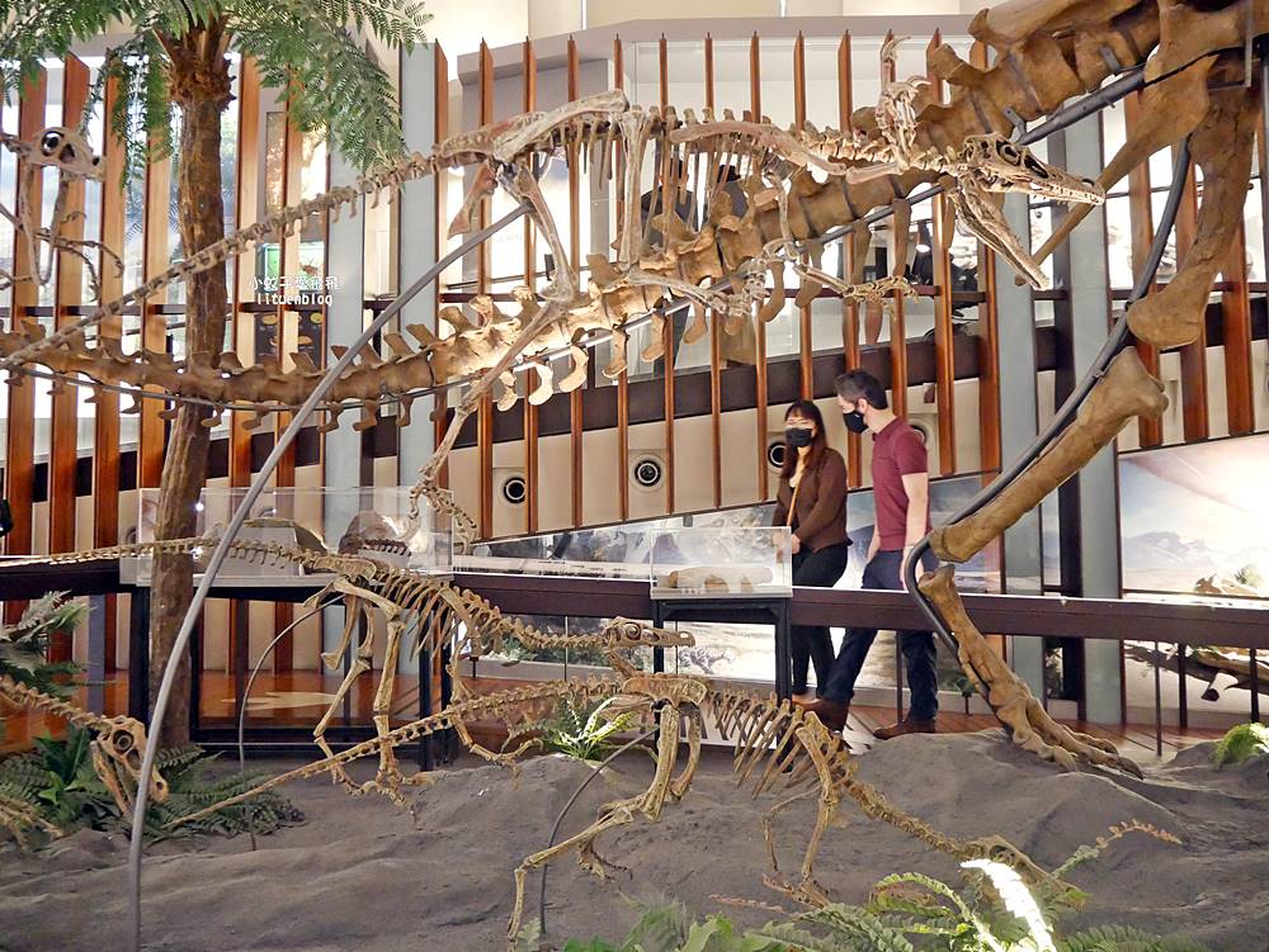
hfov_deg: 63.4
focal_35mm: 28
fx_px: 1027
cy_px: 476
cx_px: 634
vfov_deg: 49.8
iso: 3200
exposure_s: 1/40
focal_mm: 14
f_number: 3.5
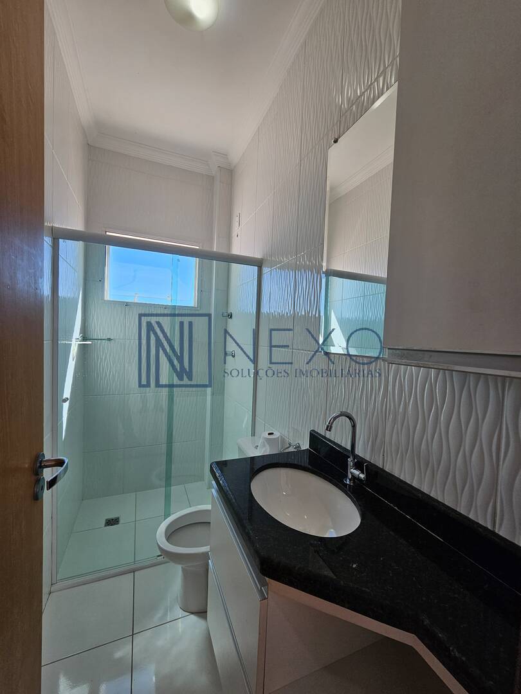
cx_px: 260
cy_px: 347
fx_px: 261
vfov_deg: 106.2
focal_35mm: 13
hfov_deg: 89.9
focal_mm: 2.2
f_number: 2.2
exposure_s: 1/165
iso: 50
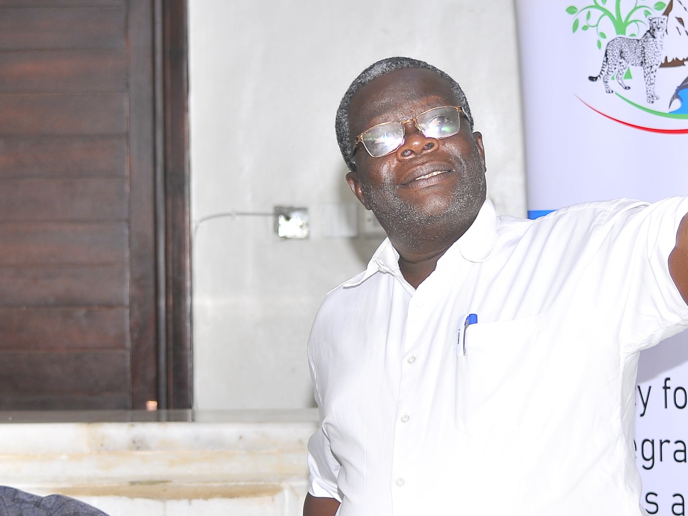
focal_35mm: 173
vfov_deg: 8.6
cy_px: 303
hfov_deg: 11.4
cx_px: 400
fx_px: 3439
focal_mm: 55
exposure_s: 1/60
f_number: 4.5
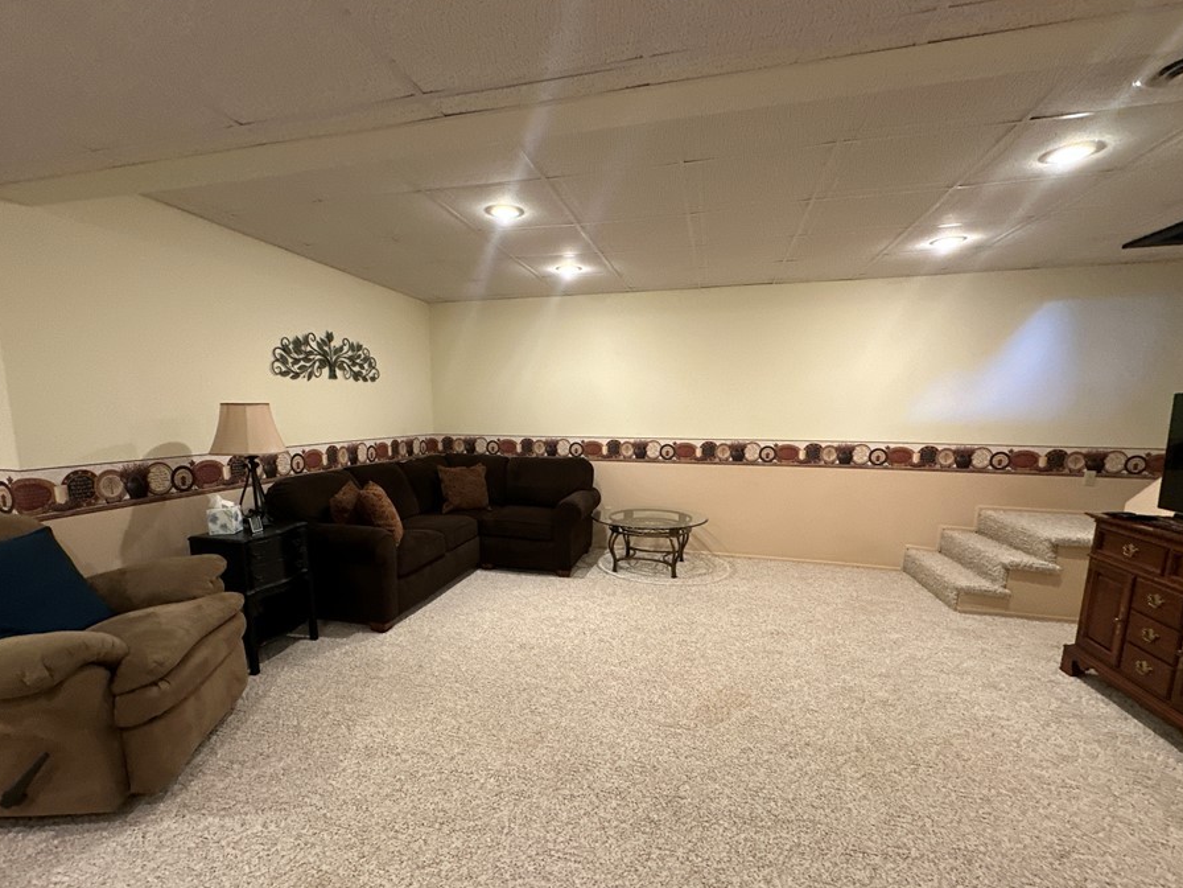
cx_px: 561
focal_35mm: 16
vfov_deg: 77.8
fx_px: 547
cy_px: 498
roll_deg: -3.2
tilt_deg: -6.8
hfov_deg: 94.4
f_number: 2.2
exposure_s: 1/60
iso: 320
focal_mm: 2.22
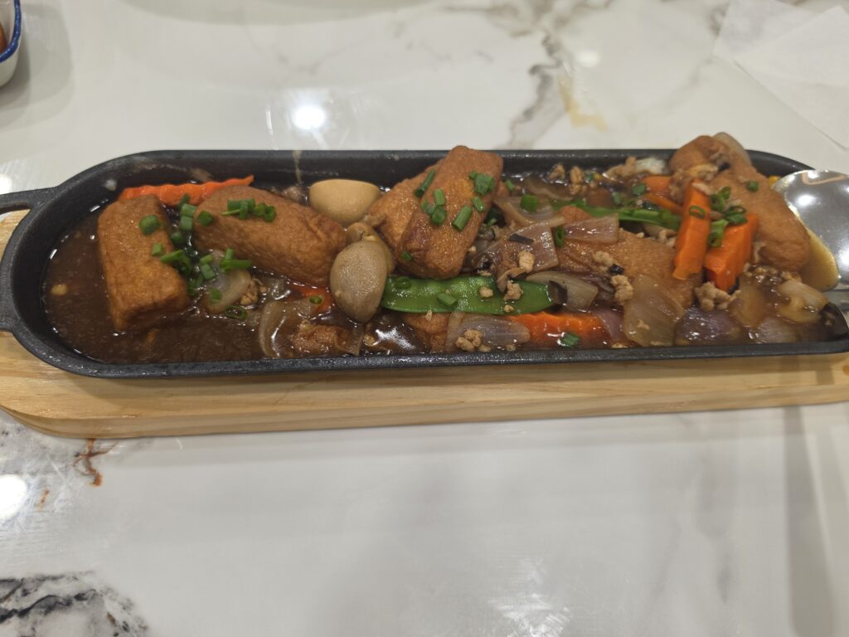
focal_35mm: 23
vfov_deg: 58.9
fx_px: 564
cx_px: 424
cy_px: 318
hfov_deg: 73.9
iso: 80
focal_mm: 6.5
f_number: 1.4
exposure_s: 1/180
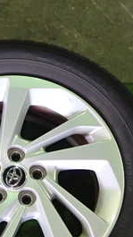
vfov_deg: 27.9
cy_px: 194
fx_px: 464
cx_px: 7
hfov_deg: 16.1
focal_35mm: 74
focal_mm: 5.4
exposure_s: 1/30
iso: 640
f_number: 2.3
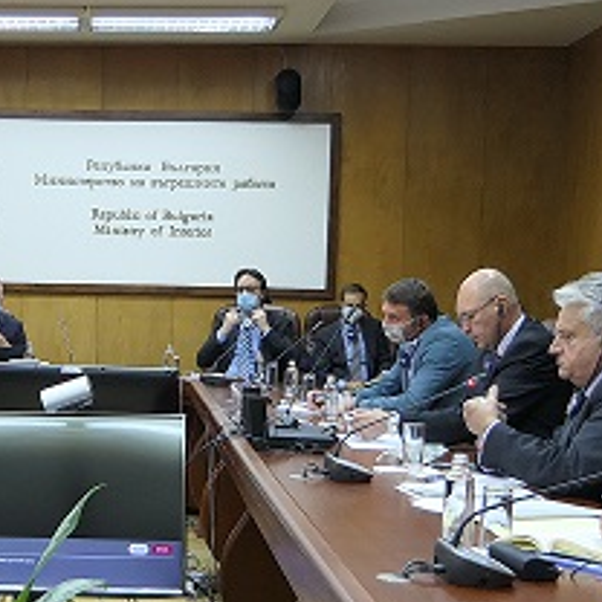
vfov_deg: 25.6
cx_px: 46
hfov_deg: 24.9
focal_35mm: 67
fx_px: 1318
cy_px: 399
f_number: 2.8
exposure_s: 1/60
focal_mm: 8.8
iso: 320
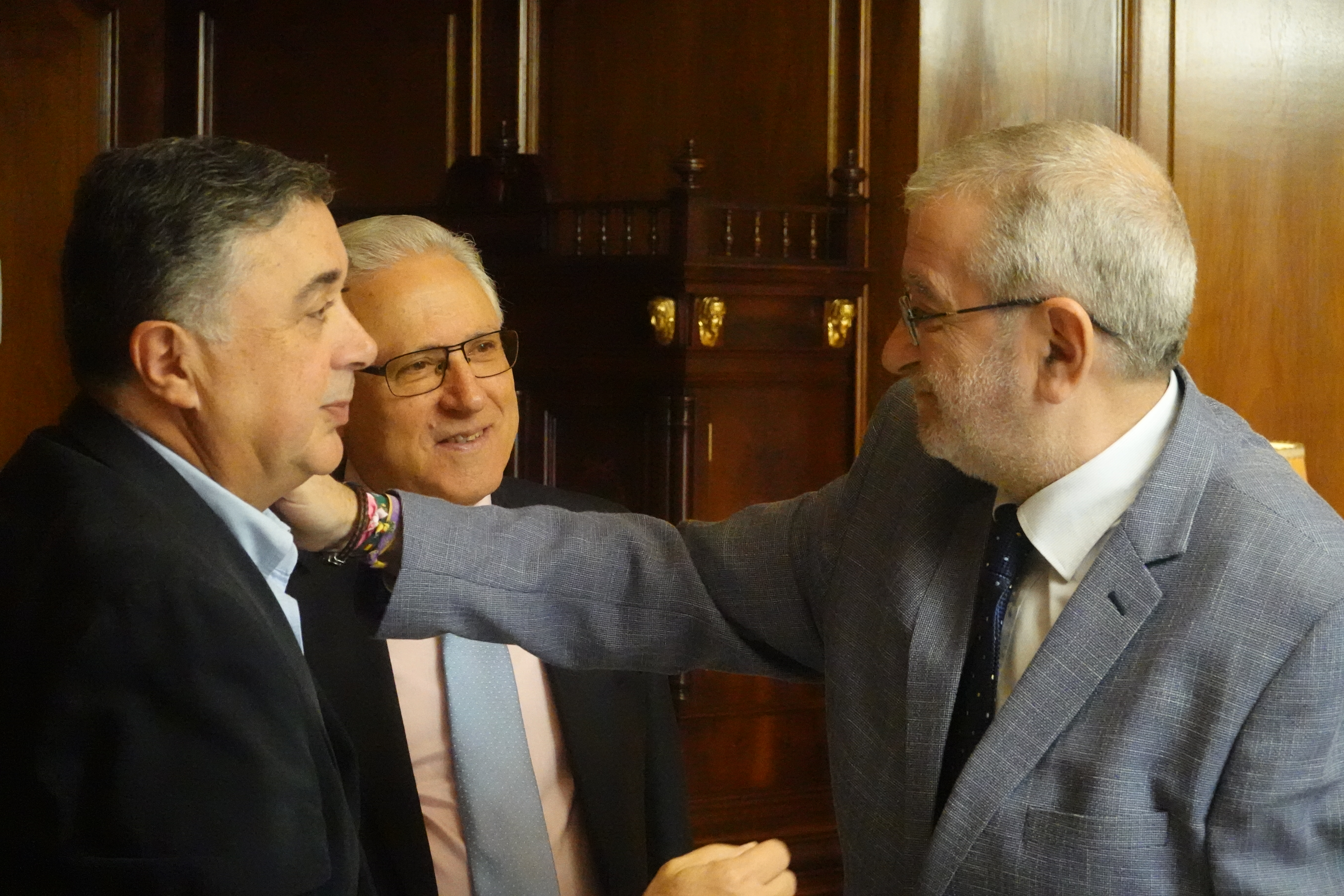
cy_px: 448
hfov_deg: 21.0
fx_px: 3621
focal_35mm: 97
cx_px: 672
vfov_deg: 14.1
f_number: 4
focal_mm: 35.31
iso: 6400
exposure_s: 1/400
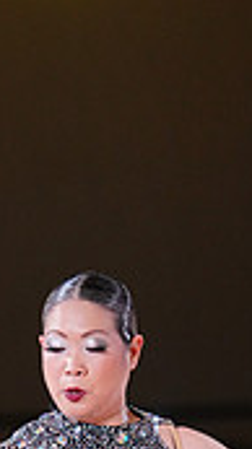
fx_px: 8383
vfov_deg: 3.1
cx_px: -22
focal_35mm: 704
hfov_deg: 1.7
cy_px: 709
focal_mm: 200
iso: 2000
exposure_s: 1/400
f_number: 2.8
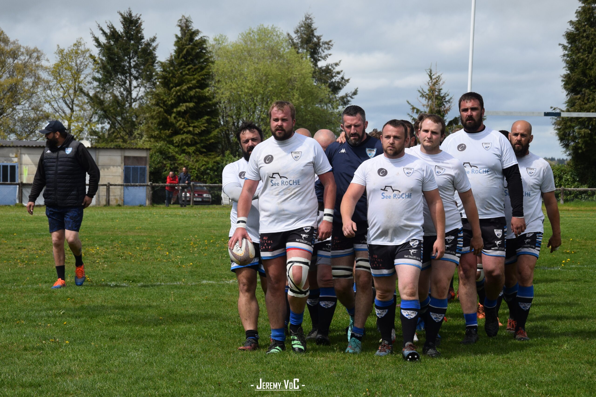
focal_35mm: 93
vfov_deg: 14.7
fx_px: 1540
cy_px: 198
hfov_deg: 21.9
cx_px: 298
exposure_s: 1/1600
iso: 400
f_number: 6.3
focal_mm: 62
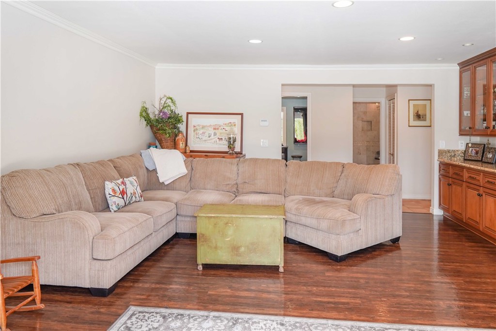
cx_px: 248
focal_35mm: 24
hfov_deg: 73.7
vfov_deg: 53.1
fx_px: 331
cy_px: 166
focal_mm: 16
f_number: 4
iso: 250
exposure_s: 1/60
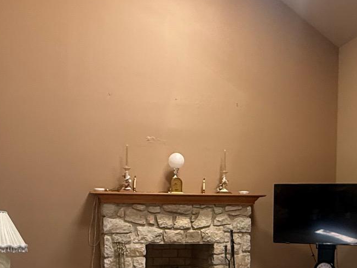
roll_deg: -0.3
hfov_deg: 42.9
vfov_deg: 31.6
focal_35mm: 44
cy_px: 232
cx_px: 194
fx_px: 454
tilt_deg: -3.3
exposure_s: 1/99
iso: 320
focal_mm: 2.22
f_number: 2.2
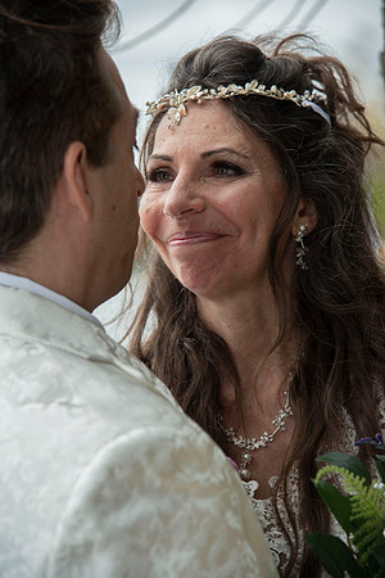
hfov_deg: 11.4
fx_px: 1925
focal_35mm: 120
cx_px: 192
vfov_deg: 17.1
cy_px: 289
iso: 160
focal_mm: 120
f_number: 5
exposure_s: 1/200
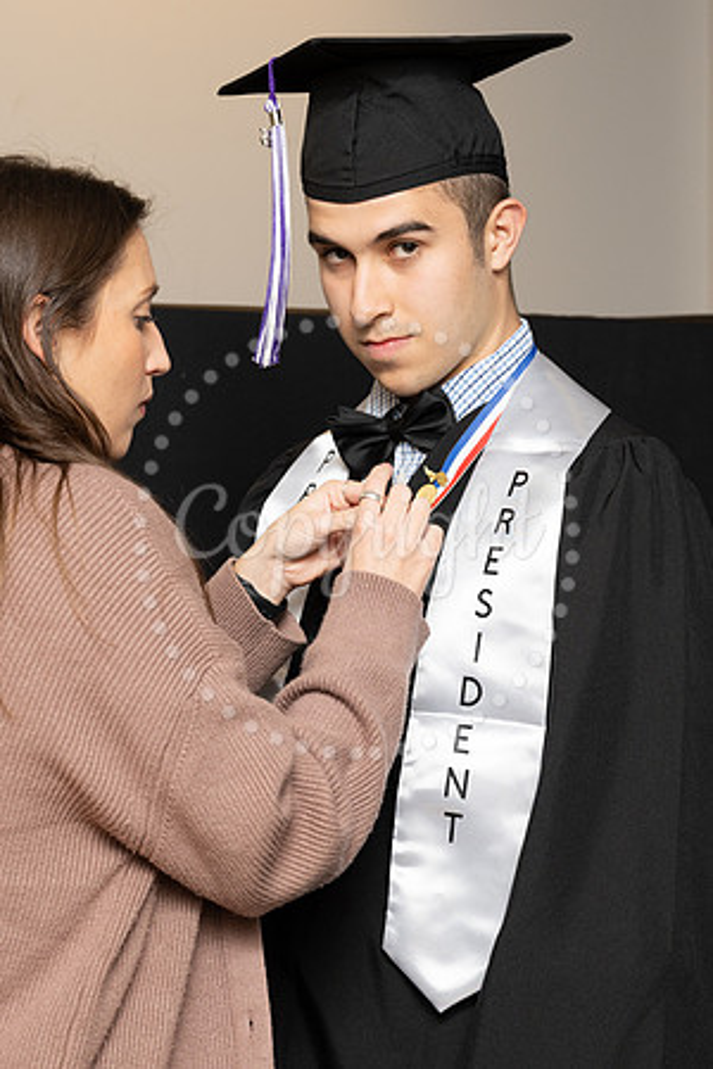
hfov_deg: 15.2
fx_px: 2674
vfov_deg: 22.6
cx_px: 345
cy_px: 534
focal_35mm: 90
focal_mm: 60
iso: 640
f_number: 5.6
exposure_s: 1/125
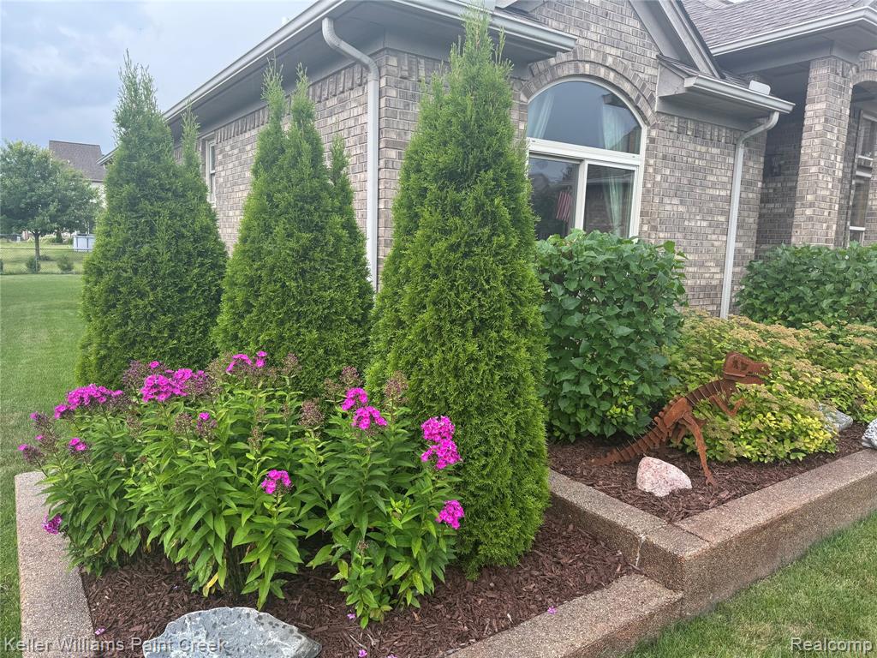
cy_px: 329
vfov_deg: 56.8
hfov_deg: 71.6
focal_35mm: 24
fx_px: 608
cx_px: 438
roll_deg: -1.8
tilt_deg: -9.5
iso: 64
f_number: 1.78
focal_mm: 6.76
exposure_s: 1/121
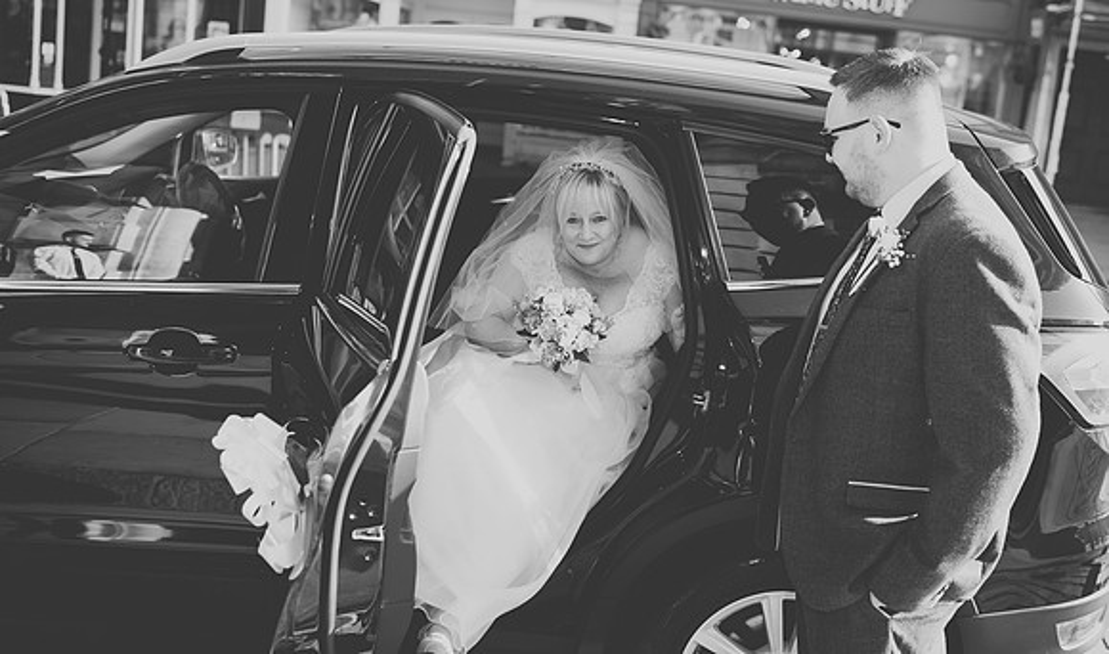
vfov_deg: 31.5
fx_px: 1154
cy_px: 259
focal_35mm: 39
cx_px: 594
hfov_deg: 51.3
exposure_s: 1/200
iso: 100
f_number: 2.5
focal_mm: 35
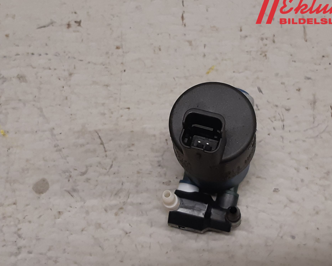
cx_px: 182
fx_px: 275
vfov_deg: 51.5
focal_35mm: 28
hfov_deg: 62.1
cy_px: 131
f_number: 1.7
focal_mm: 3.93
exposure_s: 1/50
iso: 100
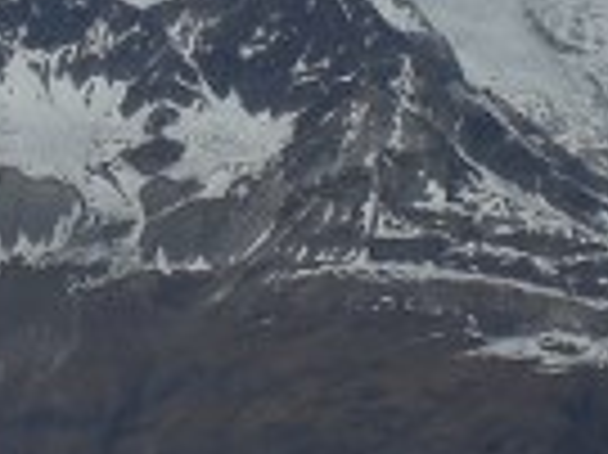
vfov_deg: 6.6
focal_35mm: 225
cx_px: -54
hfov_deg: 8.7
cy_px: 45
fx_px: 3948
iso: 50
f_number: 4.4
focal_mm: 6.3
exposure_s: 1/1600
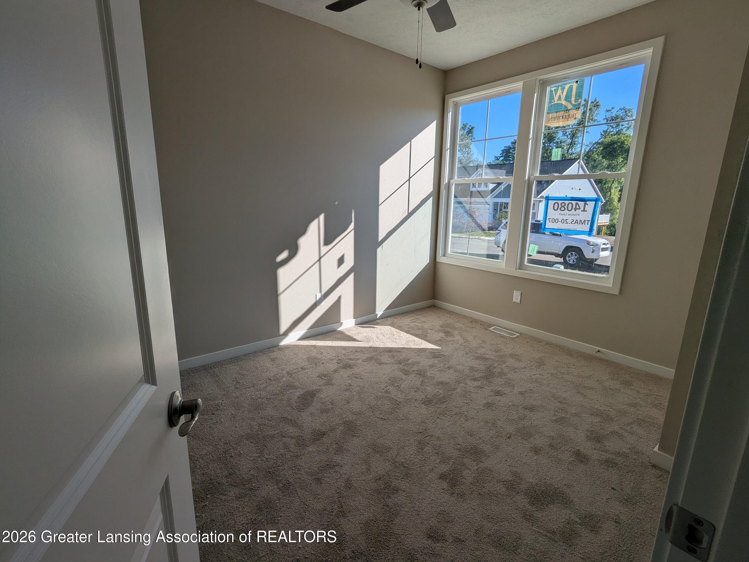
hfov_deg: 94.5
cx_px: 374
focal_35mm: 16
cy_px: 281
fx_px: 346
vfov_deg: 78.1
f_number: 2.2
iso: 53
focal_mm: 2.35
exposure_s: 1/894
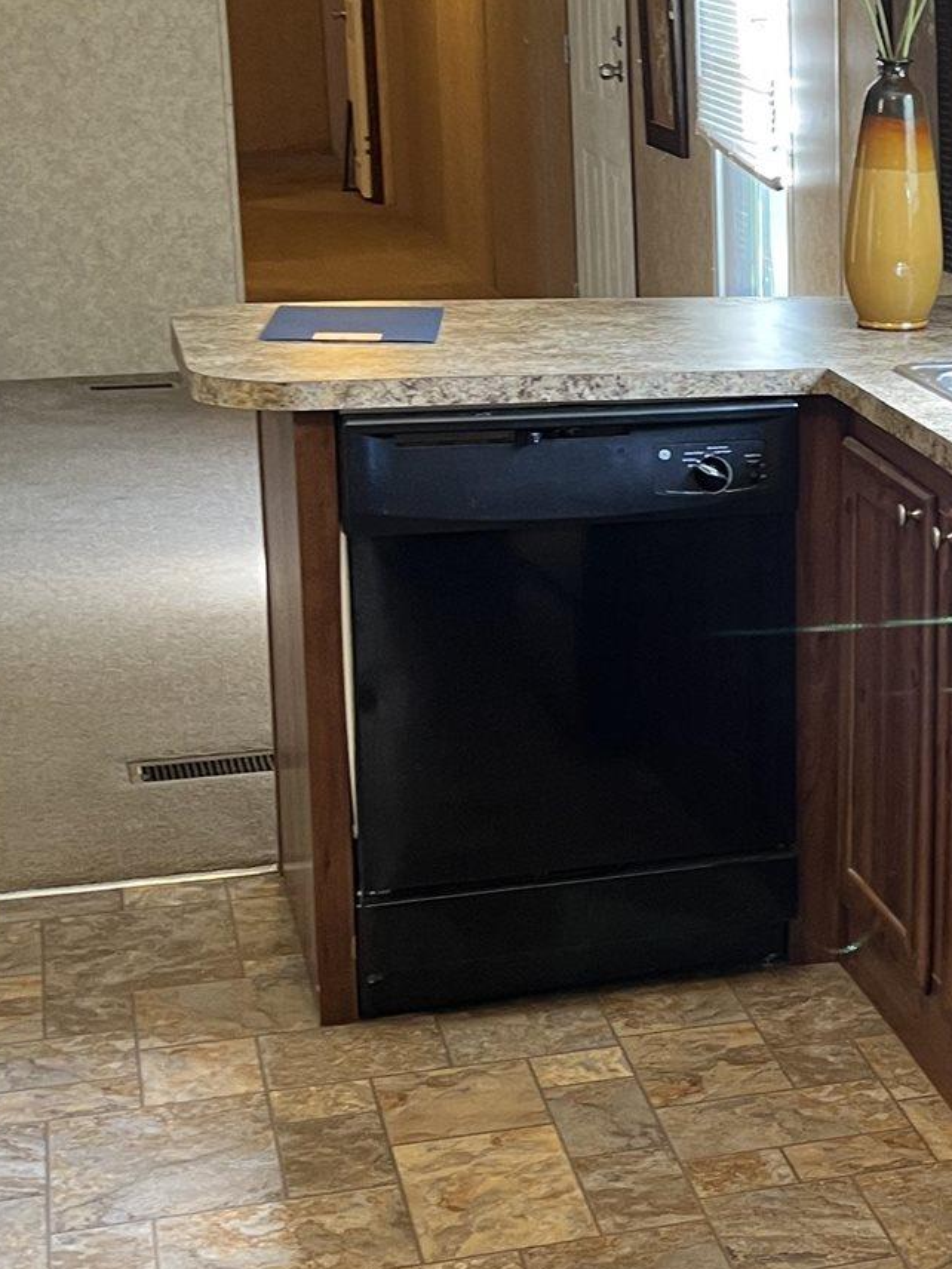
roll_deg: -0.9
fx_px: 2567
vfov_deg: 27.7
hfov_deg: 19.9
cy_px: 543
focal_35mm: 70
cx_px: 1097
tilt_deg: -13.9
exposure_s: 1/60
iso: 100
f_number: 1.5
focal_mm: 5.7
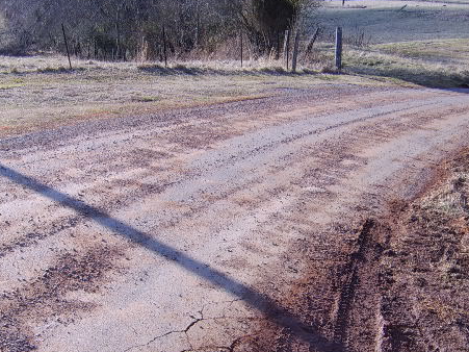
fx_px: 596
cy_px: 218
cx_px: 142
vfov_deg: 32.7
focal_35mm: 44
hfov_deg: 42.2
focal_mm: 8.13
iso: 71
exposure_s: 1/125
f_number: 5.6
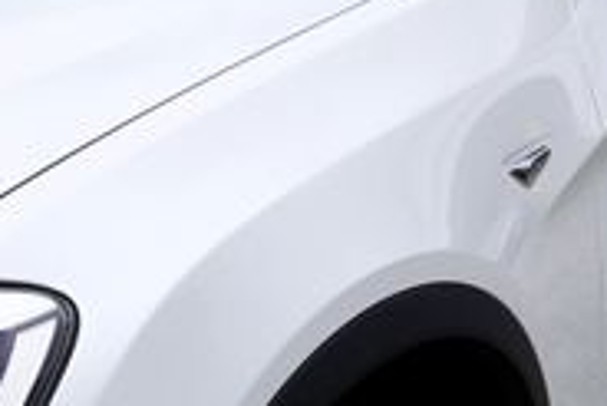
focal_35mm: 150
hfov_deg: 13.4
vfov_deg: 9.2
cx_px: -82
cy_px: 239
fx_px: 2531
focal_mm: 27
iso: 100
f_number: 9
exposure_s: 1/125
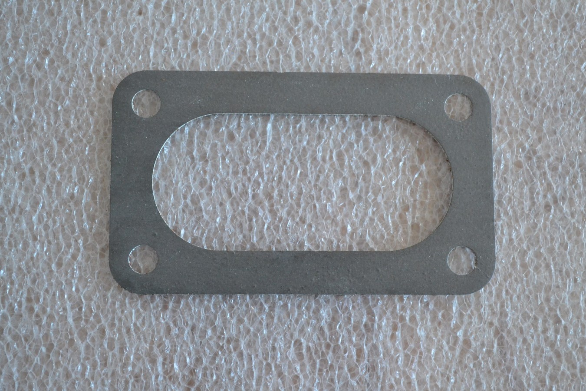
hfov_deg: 31.9
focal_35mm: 63
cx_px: 293
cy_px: 196
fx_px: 1025
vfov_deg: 21.6
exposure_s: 1/60
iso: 2200
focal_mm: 42
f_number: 5.3
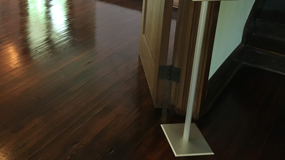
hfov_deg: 44.5
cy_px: 11
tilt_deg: -19.3
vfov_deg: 25.6
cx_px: 86
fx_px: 340
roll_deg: -1.1
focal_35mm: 45
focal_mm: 4.15
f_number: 2.2
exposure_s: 1/24
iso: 200
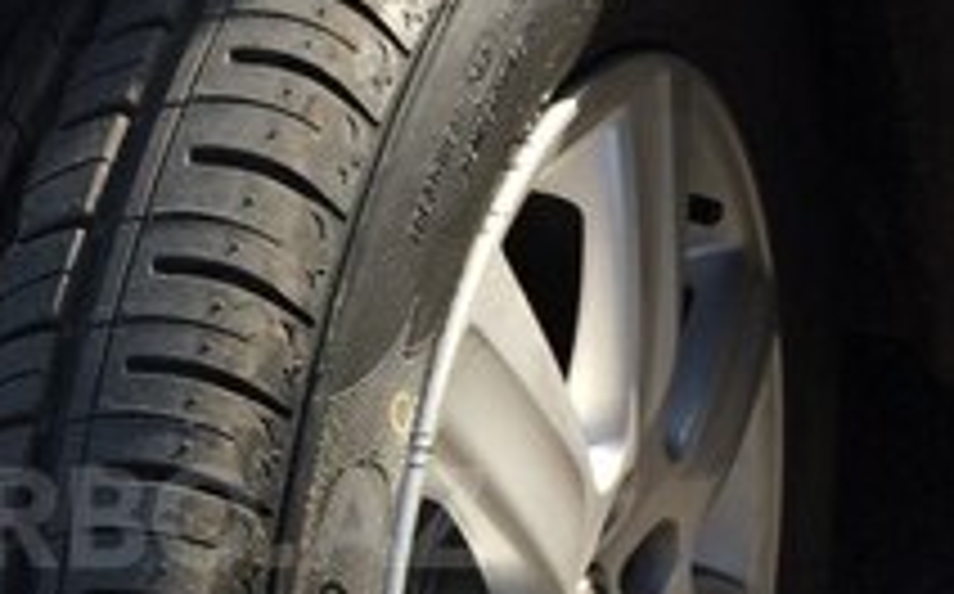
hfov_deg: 27.8
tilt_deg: -27.3
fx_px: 1870
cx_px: 140
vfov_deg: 17.8
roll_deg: +16.6
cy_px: 518
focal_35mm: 72
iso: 32
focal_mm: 4.15
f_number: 2.2
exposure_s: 1/733
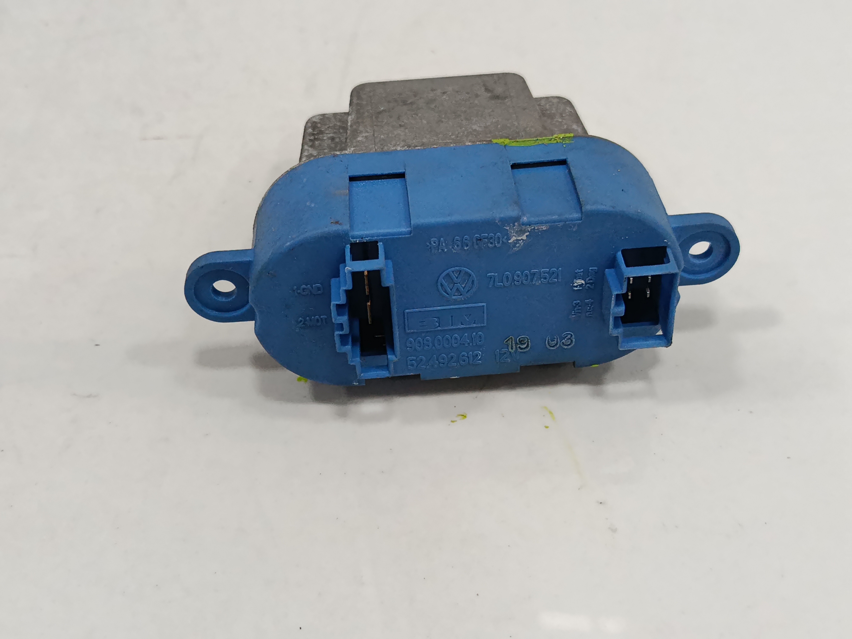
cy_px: 320
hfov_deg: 42.1
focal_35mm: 45
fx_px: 1108
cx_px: 426
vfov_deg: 32.2
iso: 980
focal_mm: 5.24
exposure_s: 1/100
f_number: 1.7
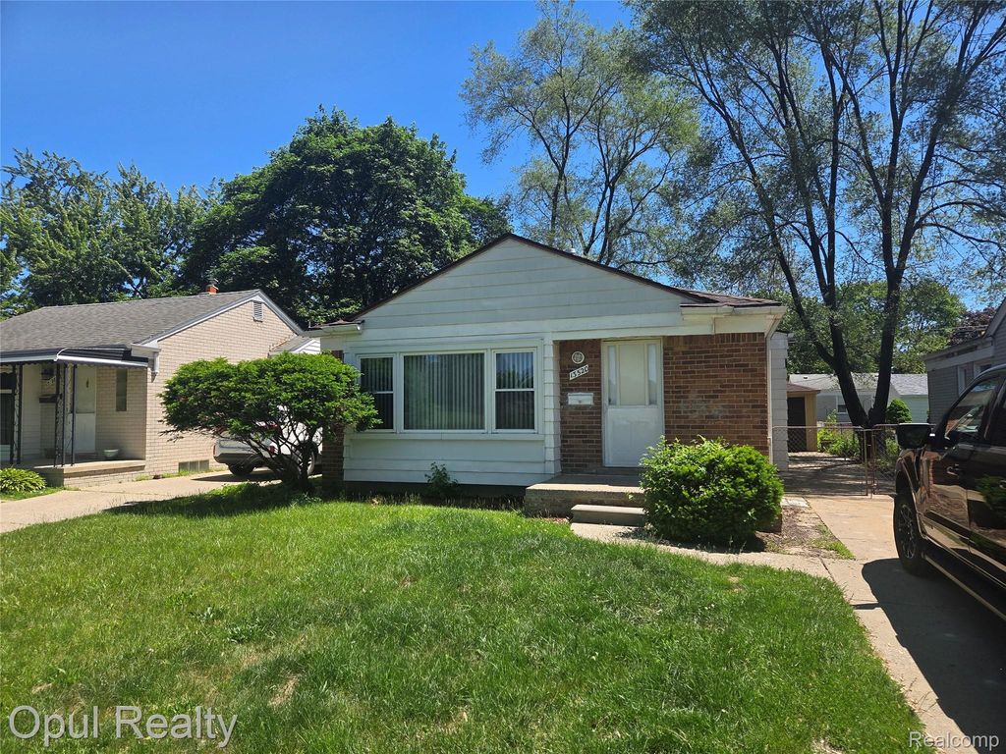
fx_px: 668
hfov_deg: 73.9
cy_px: 377
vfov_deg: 58.9
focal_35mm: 23
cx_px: 503
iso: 80
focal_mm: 5.4
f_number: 1.8
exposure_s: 1/3246
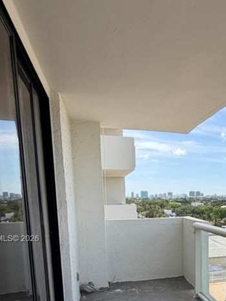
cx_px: 191
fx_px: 278
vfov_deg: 53.2
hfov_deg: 41.6
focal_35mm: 32
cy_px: 239
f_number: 2.2
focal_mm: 2.22
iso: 20
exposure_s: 1/770
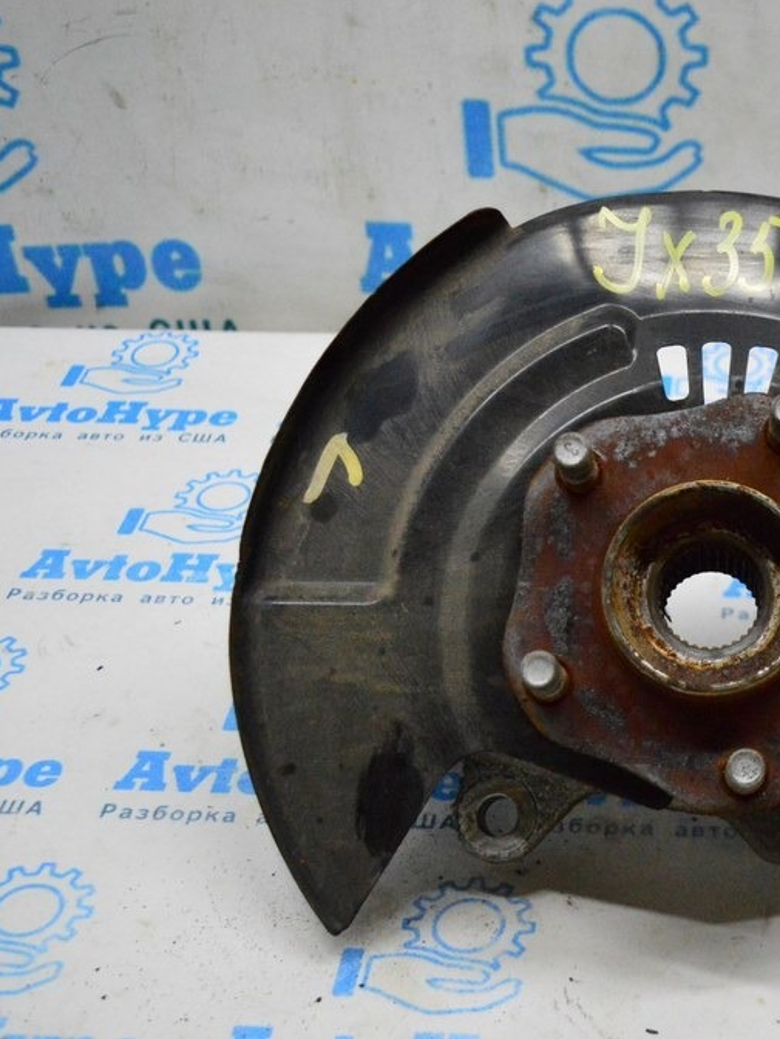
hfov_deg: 25.0
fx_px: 1712
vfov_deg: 33.8
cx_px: 680
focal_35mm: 57
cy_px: 515
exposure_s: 1/800
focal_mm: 26
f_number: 4
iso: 6400
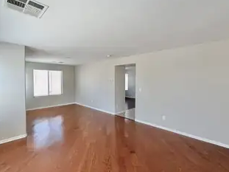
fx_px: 119
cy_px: 83
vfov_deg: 71.5
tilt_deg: -1.1
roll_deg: +0.4
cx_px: 108
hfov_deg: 87.7
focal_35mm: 18
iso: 50
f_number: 2.2
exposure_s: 1/121
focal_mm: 2.22
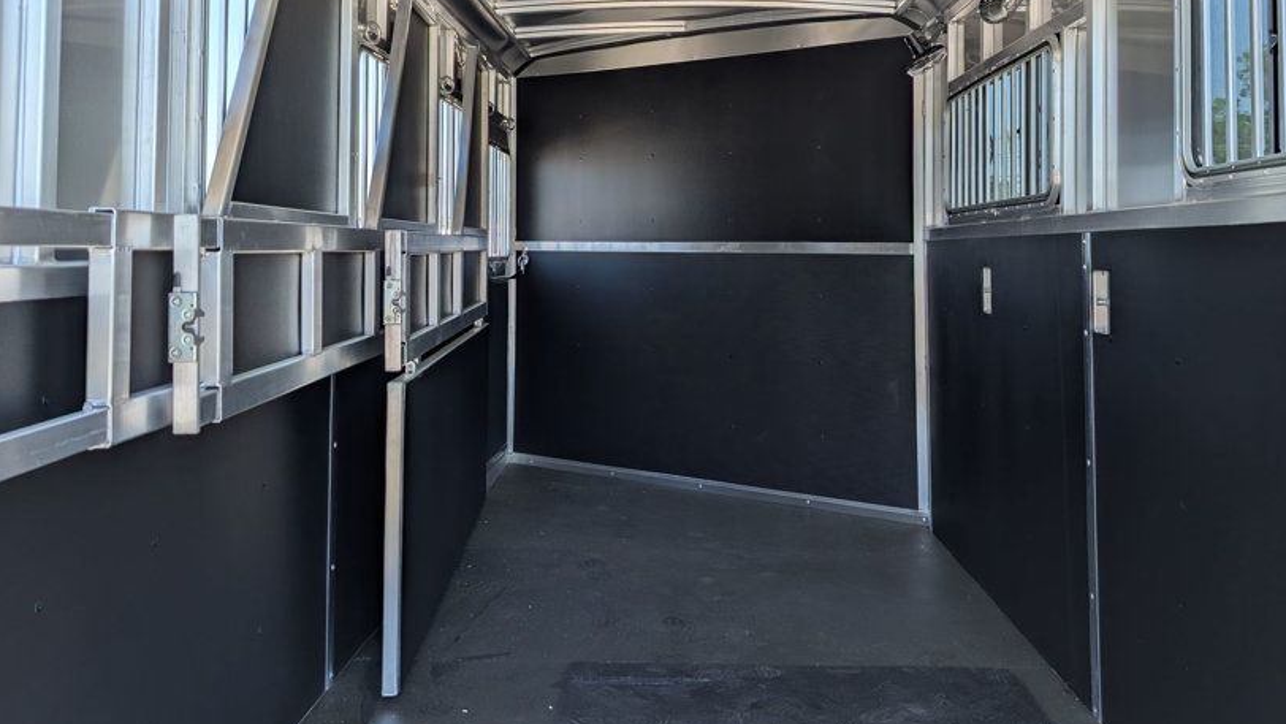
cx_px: 656
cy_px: 191
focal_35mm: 33
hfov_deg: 59.5
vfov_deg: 35.0
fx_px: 1125
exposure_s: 1/305
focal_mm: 6.9
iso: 20
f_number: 1.68
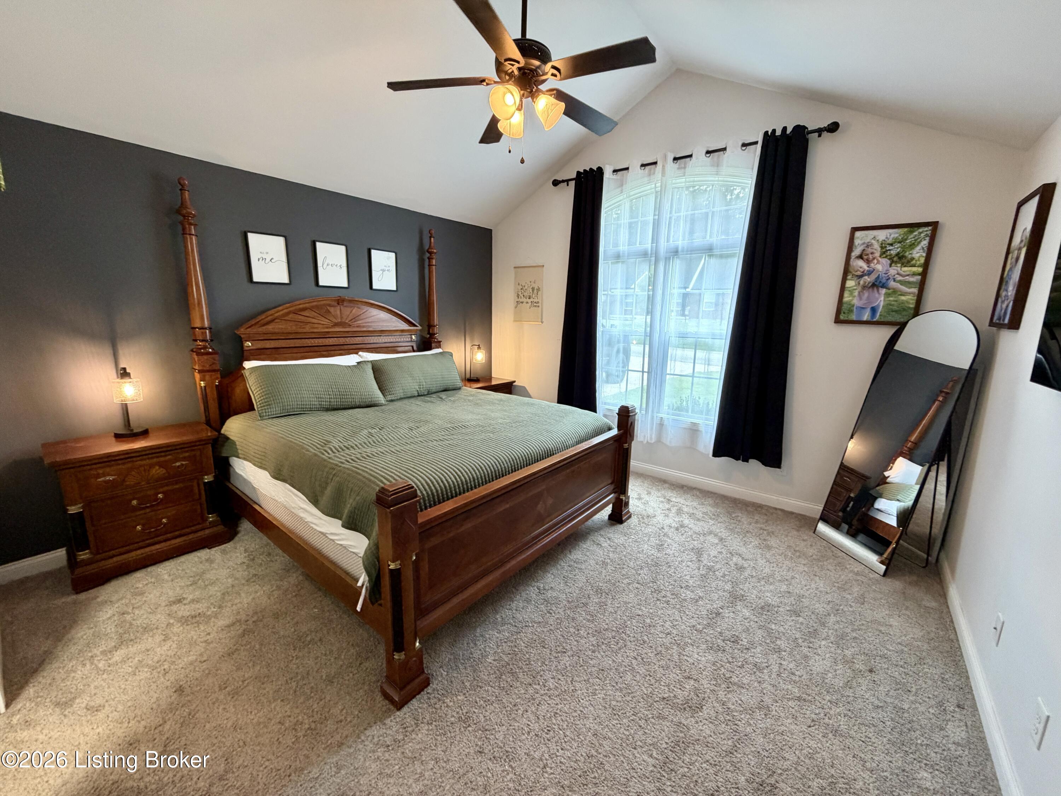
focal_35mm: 14
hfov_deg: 102.1
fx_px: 429
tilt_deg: -10.8
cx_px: 530
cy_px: 398
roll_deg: -1.1
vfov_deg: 85.7
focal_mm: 2.22
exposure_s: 1/60
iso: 250
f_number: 2.2
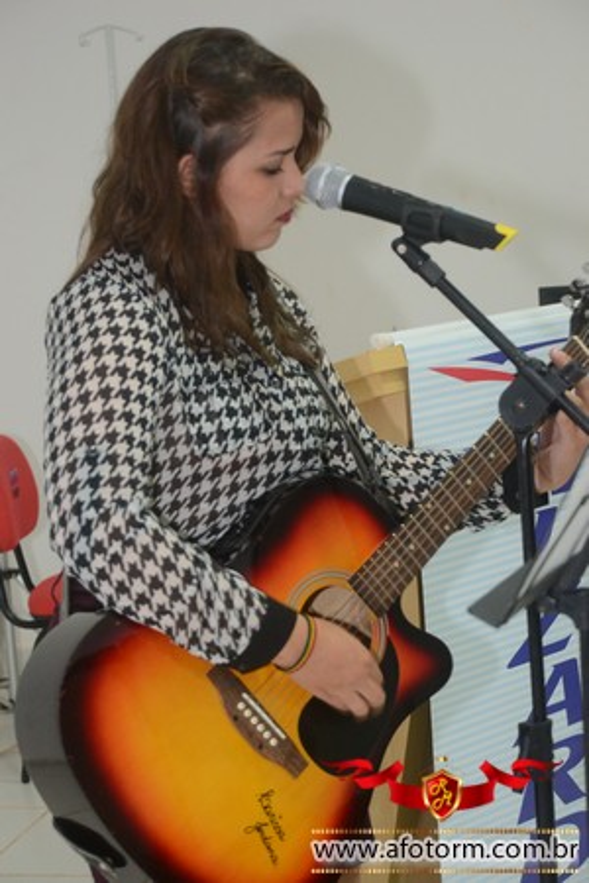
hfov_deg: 14.7
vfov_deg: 21.9
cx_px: 294
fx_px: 2282
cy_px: 442
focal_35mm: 93
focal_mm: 62
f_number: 5
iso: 1600
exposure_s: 1/80
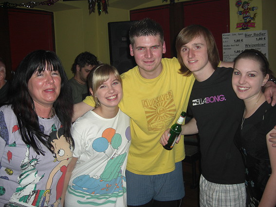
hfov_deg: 49.0
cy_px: 104
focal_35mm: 38
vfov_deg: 37.7
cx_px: 138
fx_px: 303
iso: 200
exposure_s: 1/60
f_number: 2.8
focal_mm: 7.9
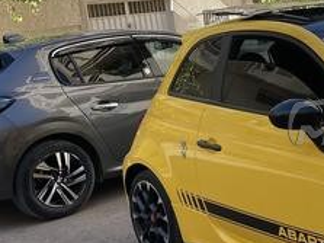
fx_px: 683
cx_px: 416
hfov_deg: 23.7
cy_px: 116
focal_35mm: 73
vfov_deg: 20.1
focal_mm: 5.1
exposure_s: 1/1078
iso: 32
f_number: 1.6
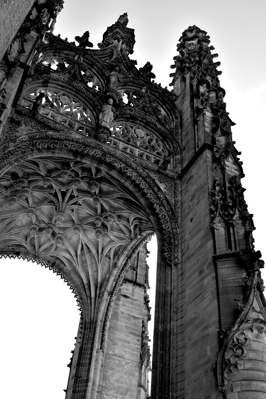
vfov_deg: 49.6
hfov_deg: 34.2
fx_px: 432
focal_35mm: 39
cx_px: 133
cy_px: 200
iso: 125
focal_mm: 26
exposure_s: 1/160
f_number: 8
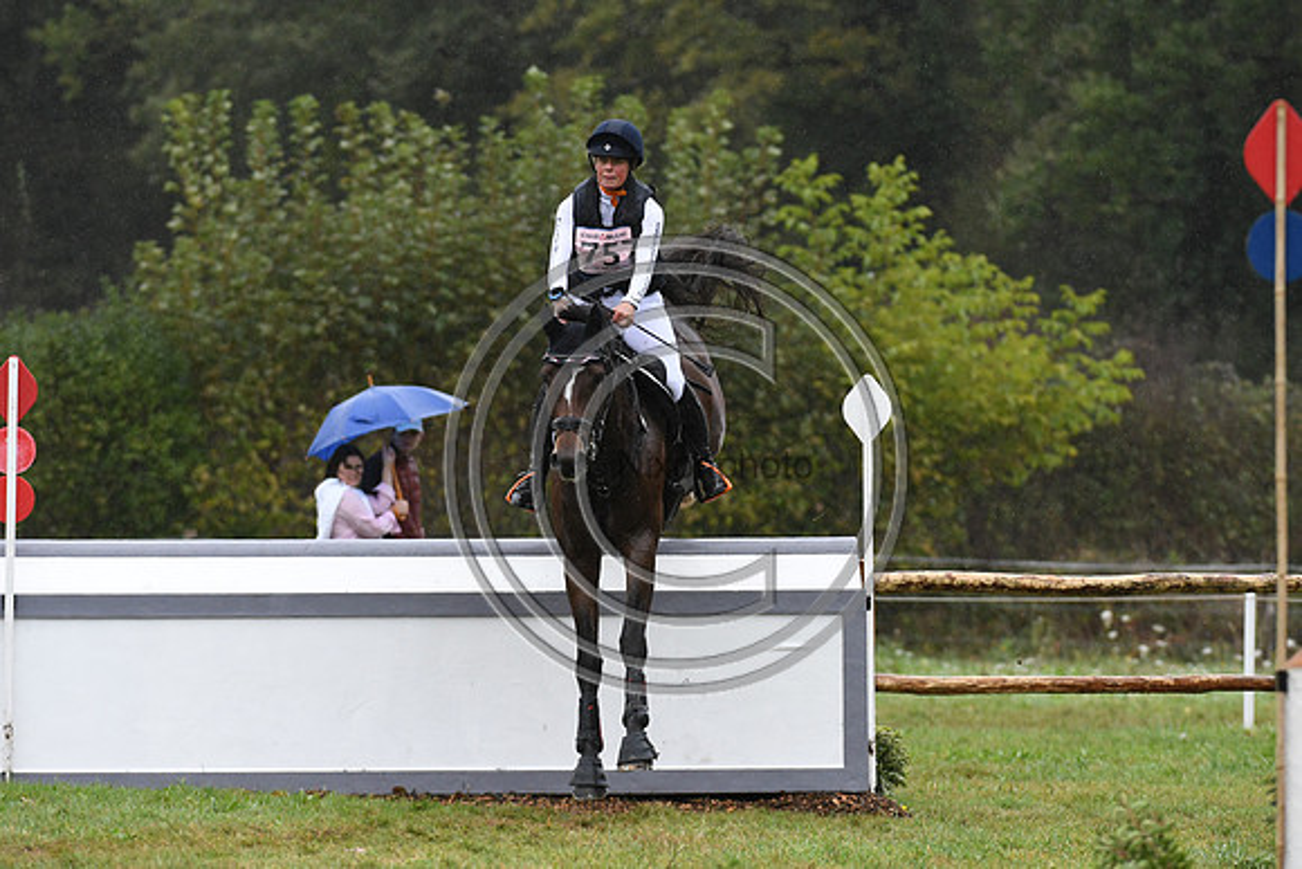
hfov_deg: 5.7
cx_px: 651
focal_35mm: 360
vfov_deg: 3.8
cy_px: 434
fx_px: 13022
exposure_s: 1/1250
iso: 1600
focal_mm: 240
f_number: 4.5
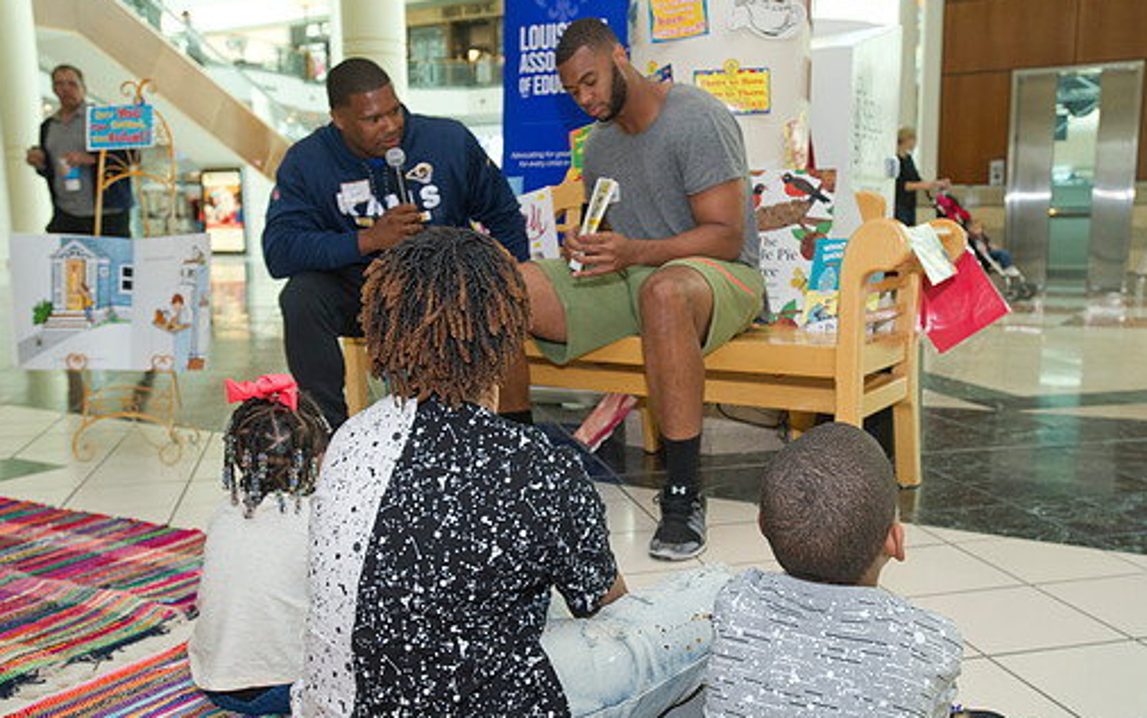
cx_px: 598
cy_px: 387
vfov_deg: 36.3
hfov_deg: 55.3
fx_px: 1095
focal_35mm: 35
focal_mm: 30
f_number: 4.5
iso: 1250
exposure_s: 1/320
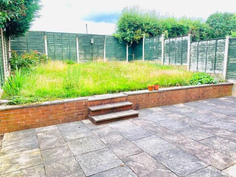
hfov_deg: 67.3
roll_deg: +0.4
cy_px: 88
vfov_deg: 53.0
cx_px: 118
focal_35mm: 26
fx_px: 177
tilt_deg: -8.9
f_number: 1.8
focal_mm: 4.25
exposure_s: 1/412
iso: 25
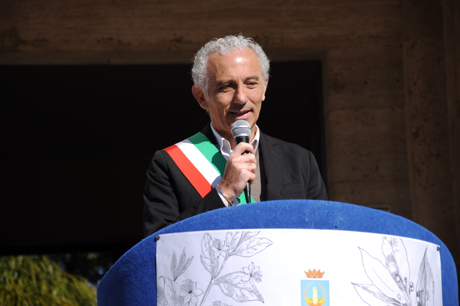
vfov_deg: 9.3
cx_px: 230
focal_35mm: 147
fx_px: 1876
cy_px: 153
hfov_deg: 14.0
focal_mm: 98
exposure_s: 1/640
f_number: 5.6
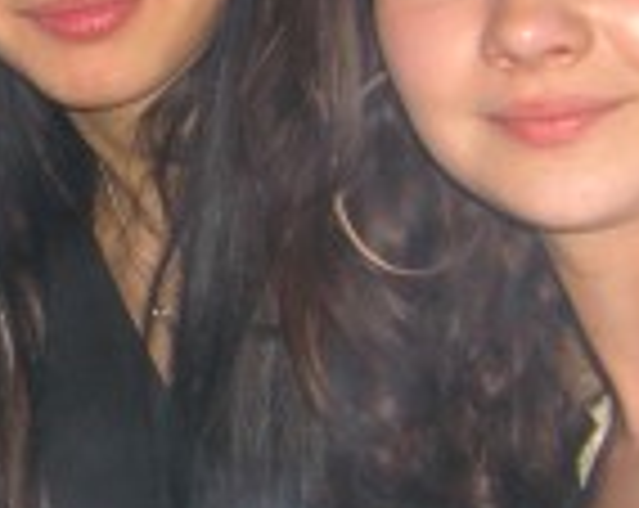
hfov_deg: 12.0
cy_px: 144
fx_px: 2963
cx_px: -122
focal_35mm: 157
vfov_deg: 9.8
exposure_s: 1/60
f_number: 2.8
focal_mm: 7.9
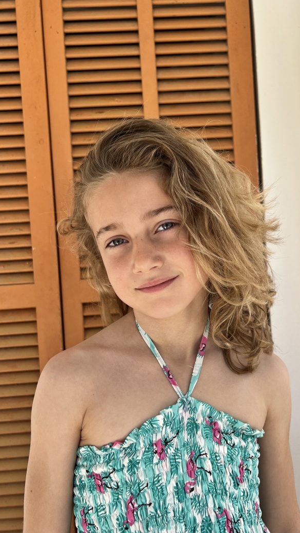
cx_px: 173
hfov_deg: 40.1
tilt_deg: -0.8
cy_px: 261
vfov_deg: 66.1
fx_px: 410
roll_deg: +1.7
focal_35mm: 29
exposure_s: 1/974
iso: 50
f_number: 1.5
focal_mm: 5.7
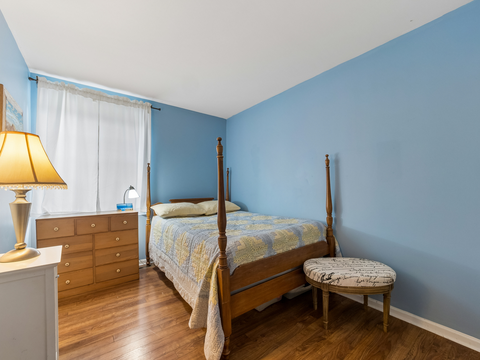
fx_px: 194
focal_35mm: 14
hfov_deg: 102.1
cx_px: 240
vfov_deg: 85.7
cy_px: 180
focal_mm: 7
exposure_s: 1/5
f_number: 8
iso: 400
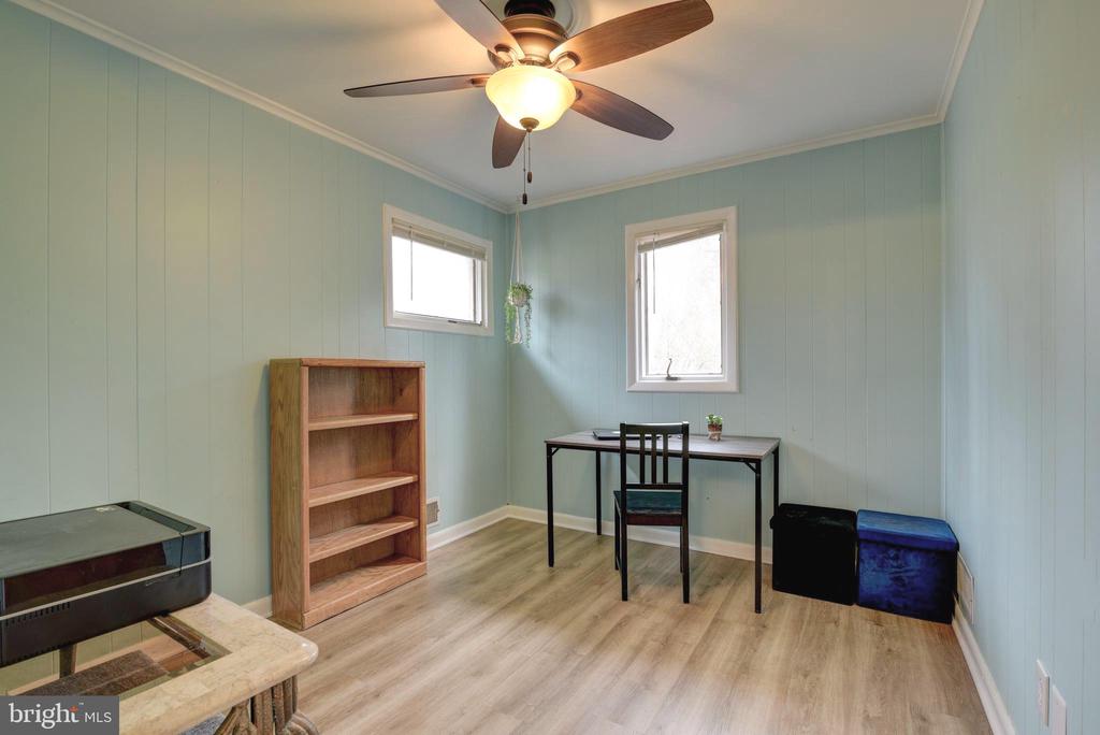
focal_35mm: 16
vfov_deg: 73.8
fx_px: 489
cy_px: 368
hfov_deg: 96.7
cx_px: 550
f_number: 5.6
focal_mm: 16
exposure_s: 1/4
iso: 200
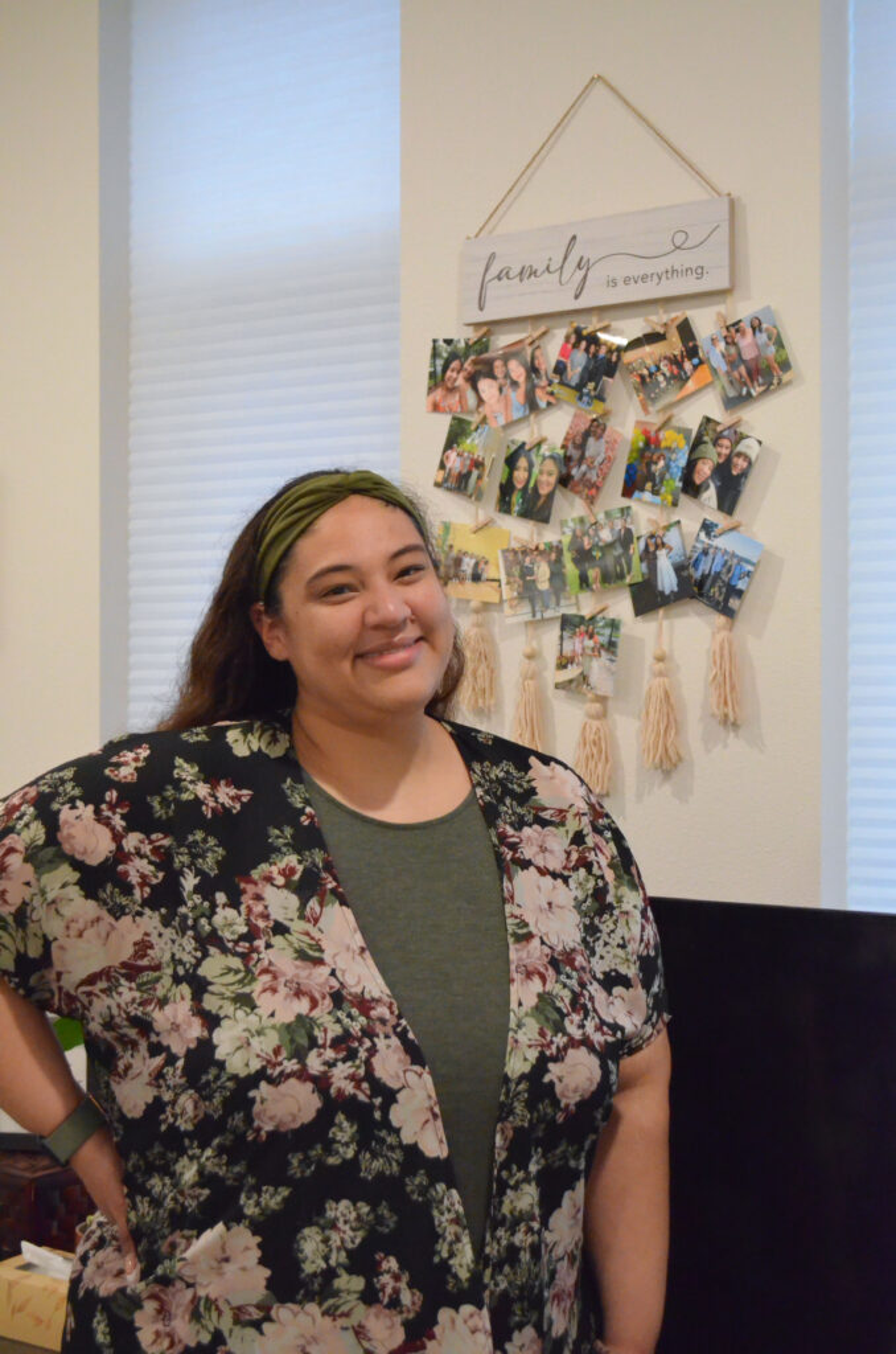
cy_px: 677
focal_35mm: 51
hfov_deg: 26.4
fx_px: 1913
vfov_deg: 39.0
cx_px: 448
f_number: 5
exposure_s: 1/160
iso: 6400
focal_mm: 34
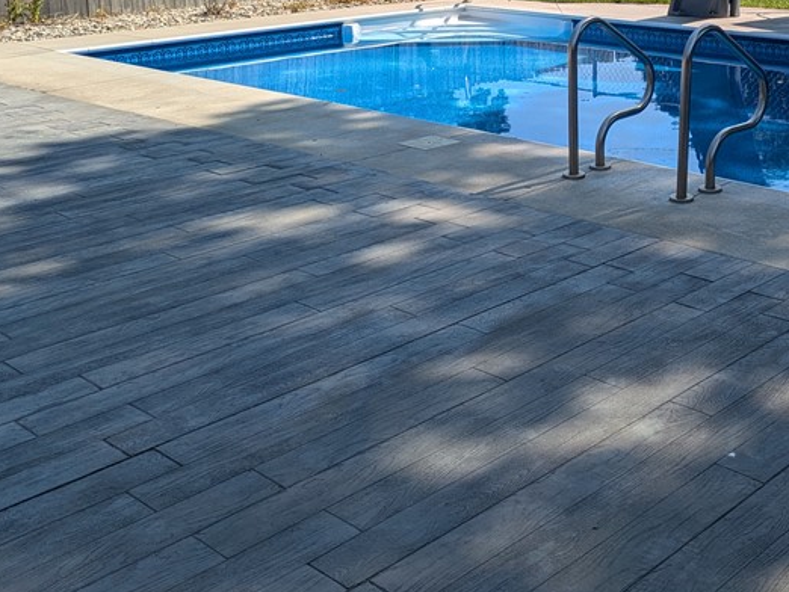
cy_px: 23
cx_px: 643
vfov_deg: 28.2
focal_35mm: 49
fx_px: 1117
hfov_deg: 37.4
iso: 51
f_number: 1.89
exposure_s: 1/2222
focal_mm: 5.43
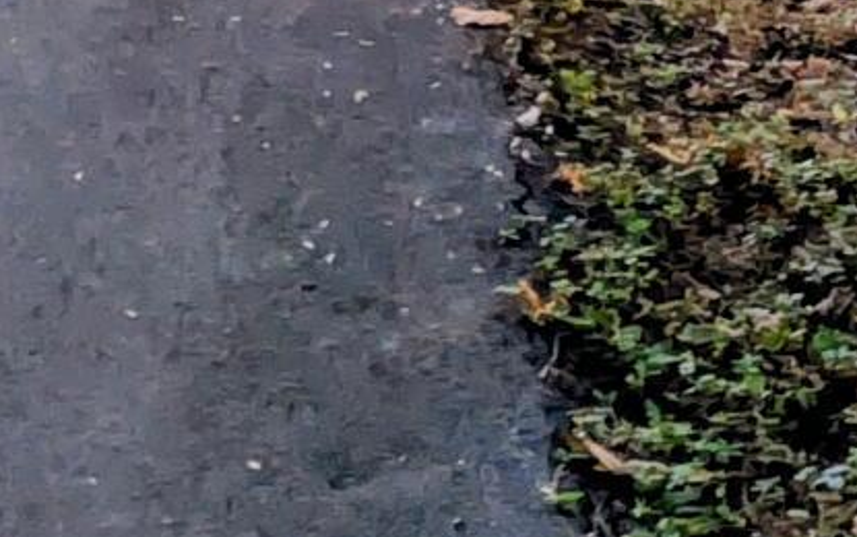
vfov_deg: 14.2
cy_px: 388
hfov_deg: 16.6
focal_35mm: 92
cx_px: 1755
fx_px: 2150
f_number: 1.7
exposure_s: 1/810
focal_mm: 2.02
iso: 48
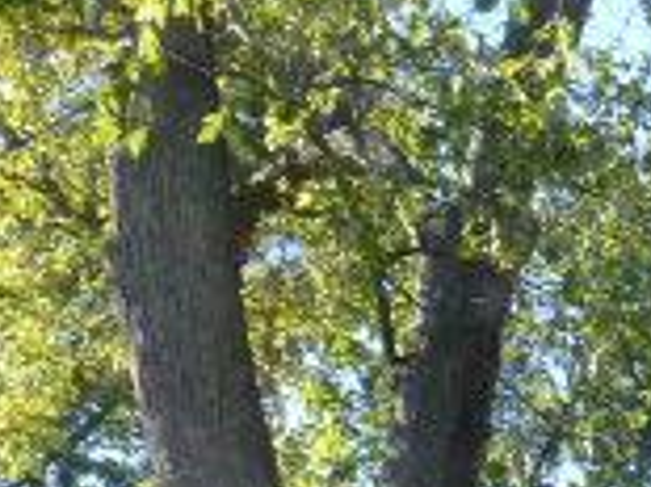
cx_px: 1042
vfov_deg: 13.1
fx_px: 1860
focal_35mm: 99
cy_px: 949
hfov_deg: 17.4
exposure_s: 1/200
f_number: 4
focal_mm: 4.3
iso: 100
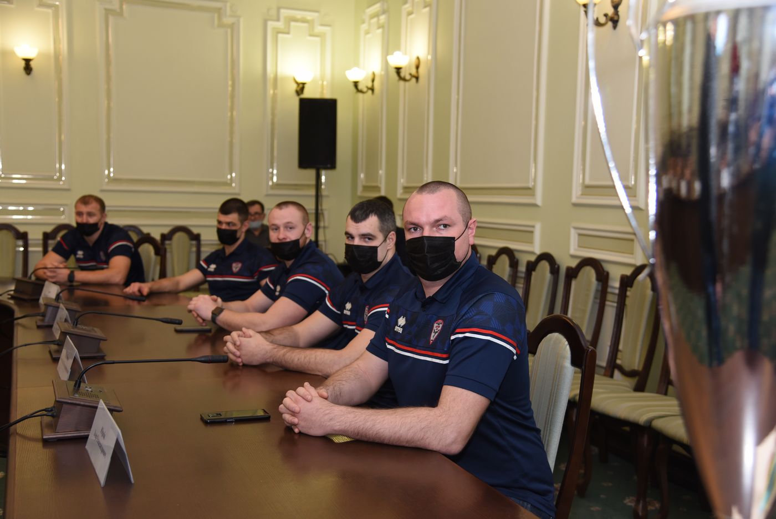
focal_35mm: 40
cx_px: 388
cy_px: 260
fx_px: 863
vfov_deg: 33.4
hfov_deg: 48.4
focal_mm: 40
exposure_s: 1/200
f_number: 4
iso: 1000
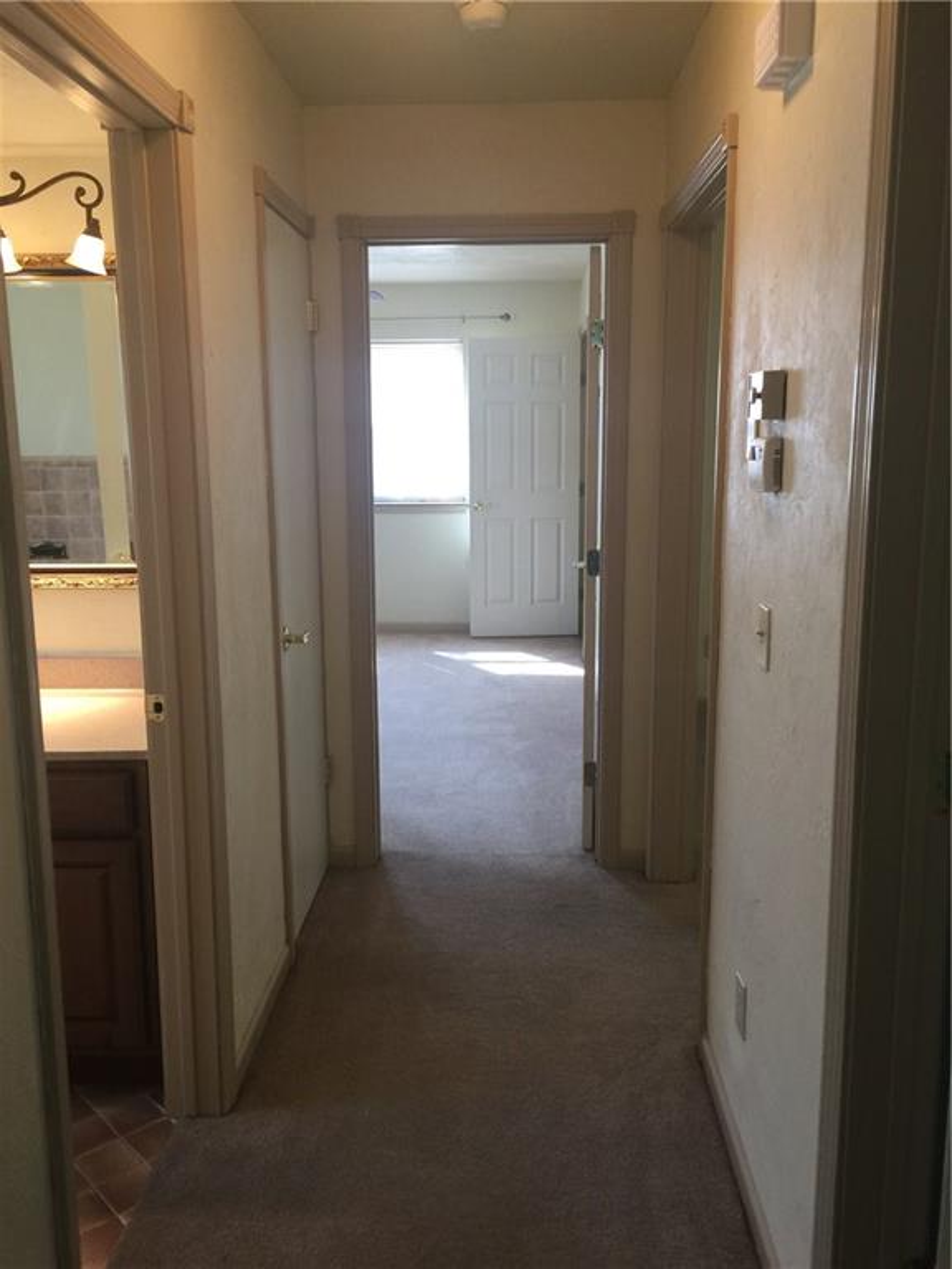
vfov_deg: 61.7
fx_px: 1063
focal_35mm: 29
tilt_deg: -12.1
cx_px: 476
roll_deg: +2.4
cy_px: 634
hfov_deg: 48.2
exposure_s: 1/30
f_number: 2.2
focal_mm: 4.15
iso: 50
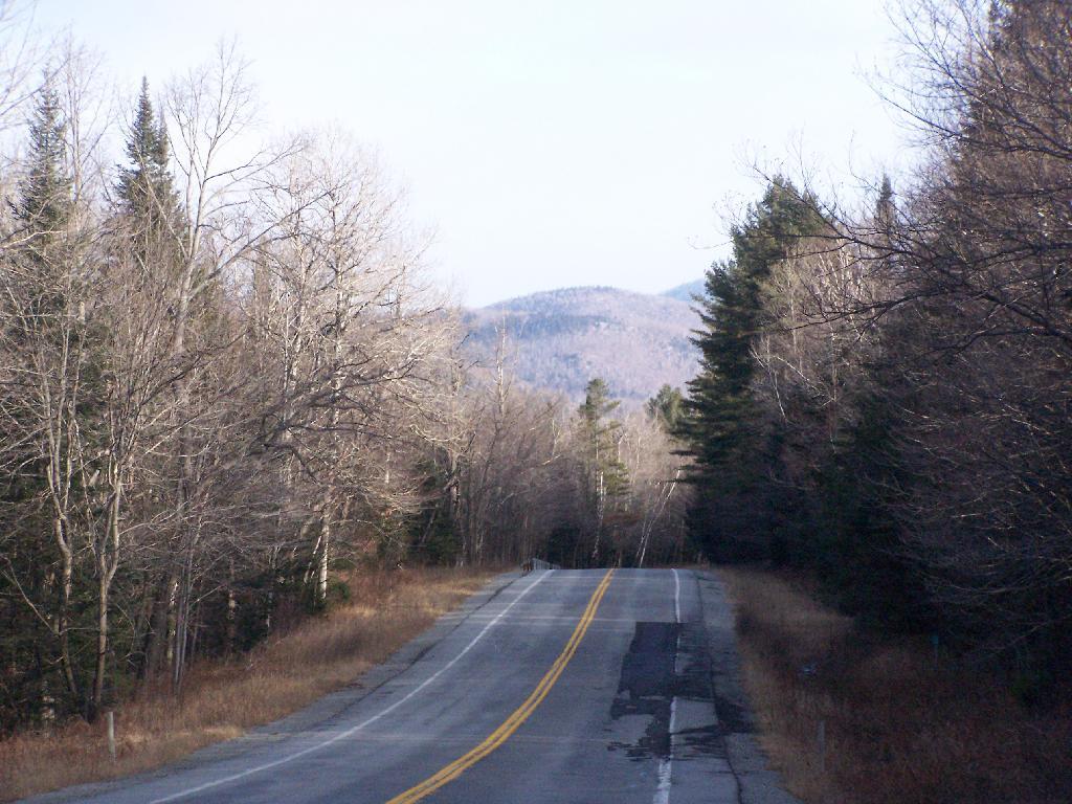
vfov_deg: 10.7
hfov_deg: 14.2
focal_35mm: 139
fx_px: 4305
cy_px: 402
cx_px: 536
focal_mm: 23.1
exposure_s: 1/1000
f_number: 4.5
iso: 400
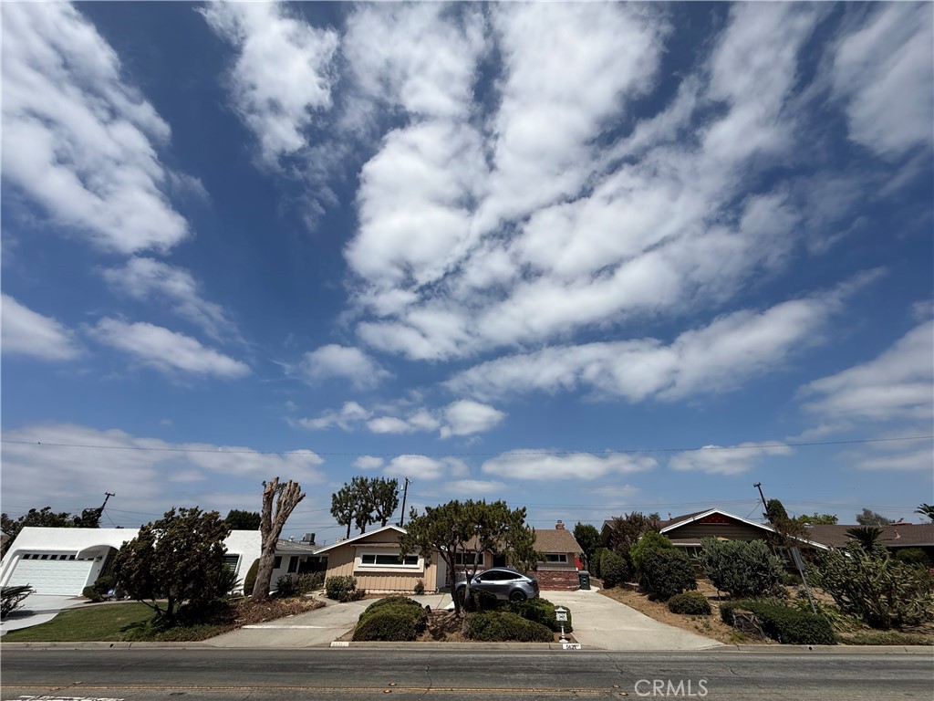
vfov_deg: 85.7
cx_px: 467
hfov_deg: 102.1
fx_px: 378
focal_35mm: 14
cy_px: 350
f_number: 2.2
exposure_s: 1/5155
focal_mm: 2.22
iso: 50
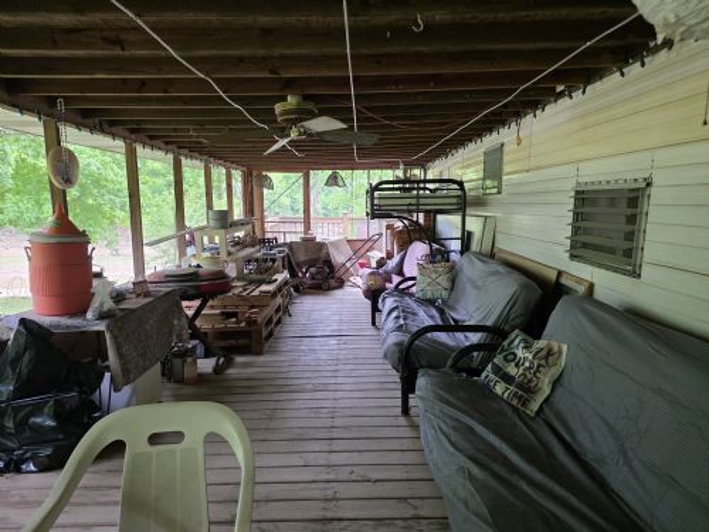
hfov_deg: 73.9
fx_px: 471
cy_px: 266
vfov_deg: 58.9
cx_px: 354
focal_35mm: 23
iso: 800
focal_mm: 6.25
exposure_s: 1/120
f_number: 1.7
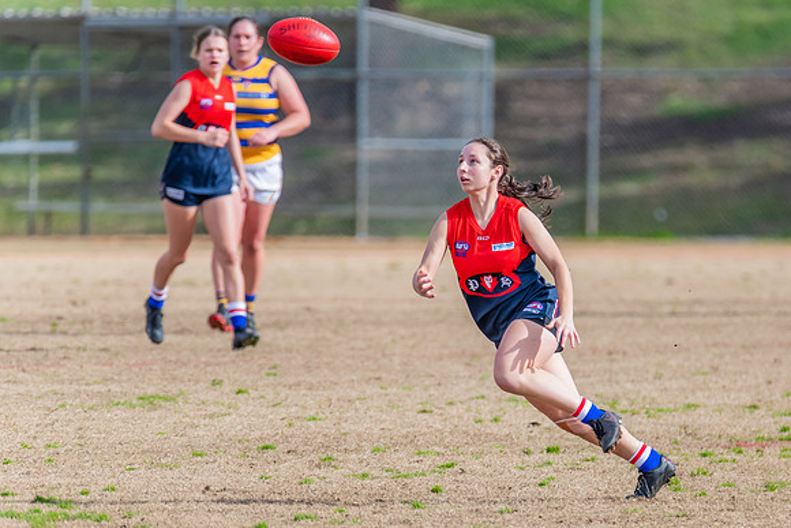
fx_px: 18441
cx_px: 548
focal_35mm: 839
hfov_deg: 2.5
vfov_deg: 1.6
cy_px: 333
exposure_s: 1/1600
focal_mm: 600
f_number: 8
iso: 800
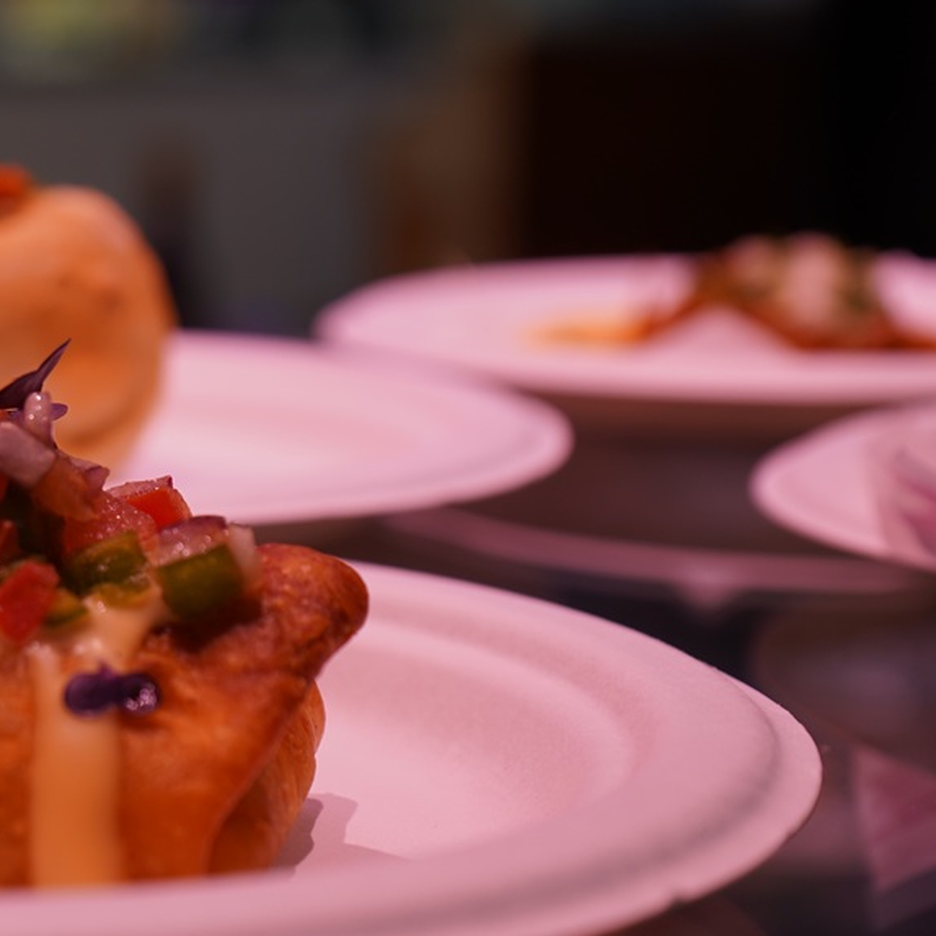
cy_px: 482
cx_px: -20
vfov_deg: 19.1
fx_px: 2784
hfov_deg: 18.5
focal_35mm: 91
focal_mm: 48
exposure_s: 1/60
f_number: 4.5
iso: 100
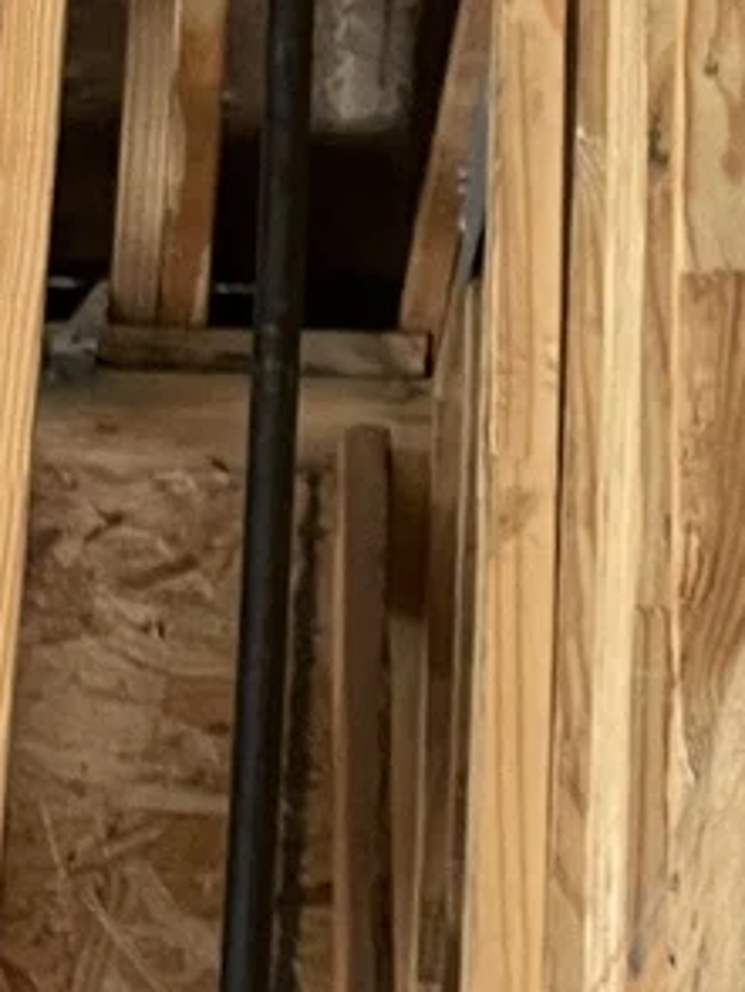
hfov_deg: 8.8
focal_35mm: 159
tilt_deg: +25.3
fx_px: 4556
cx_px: 1507
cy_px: 64
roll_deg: +4.0
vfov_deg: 12.3
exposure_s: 1/60
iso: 160
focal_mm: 4.2
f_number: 1.6
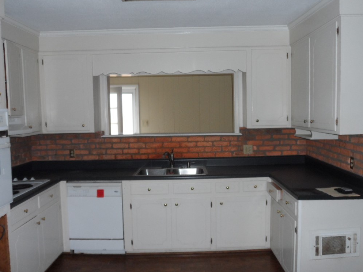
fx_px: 346
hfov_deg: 55.3
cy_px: 136
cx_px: 186
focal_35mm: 33
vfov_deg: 43.0
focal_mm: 5.8
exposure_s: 1/30
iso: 240
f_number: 3.3
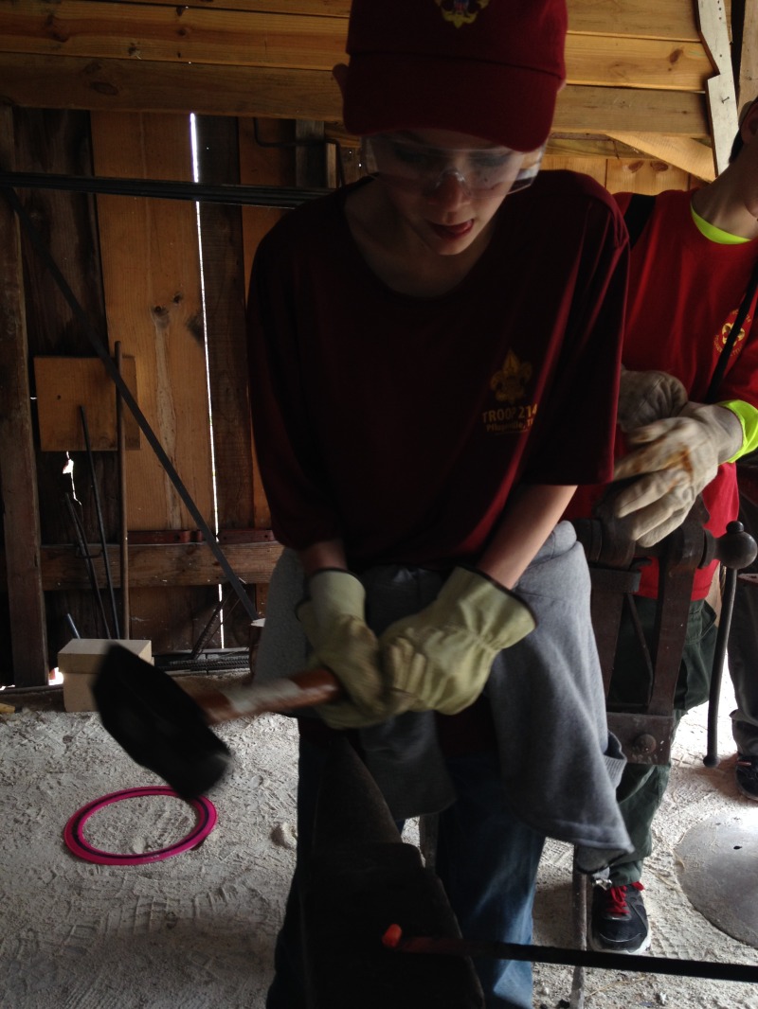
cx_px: 379
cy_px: 504
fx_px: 1021
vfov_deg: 52.6
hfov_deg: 40.7
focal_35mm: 35
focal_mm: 4.28
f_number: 2.4
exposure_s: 1/70
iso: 50
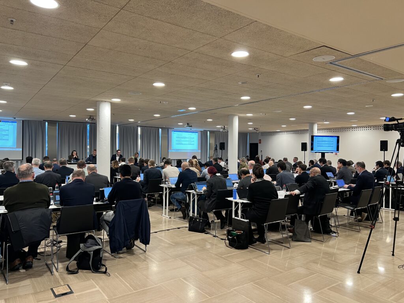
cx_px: 202
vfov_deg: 53.1
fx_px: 303
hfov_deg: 67.3
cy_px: 152
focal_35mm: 26
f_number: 1.5
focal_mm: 5.7
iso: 100
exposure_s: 1/60
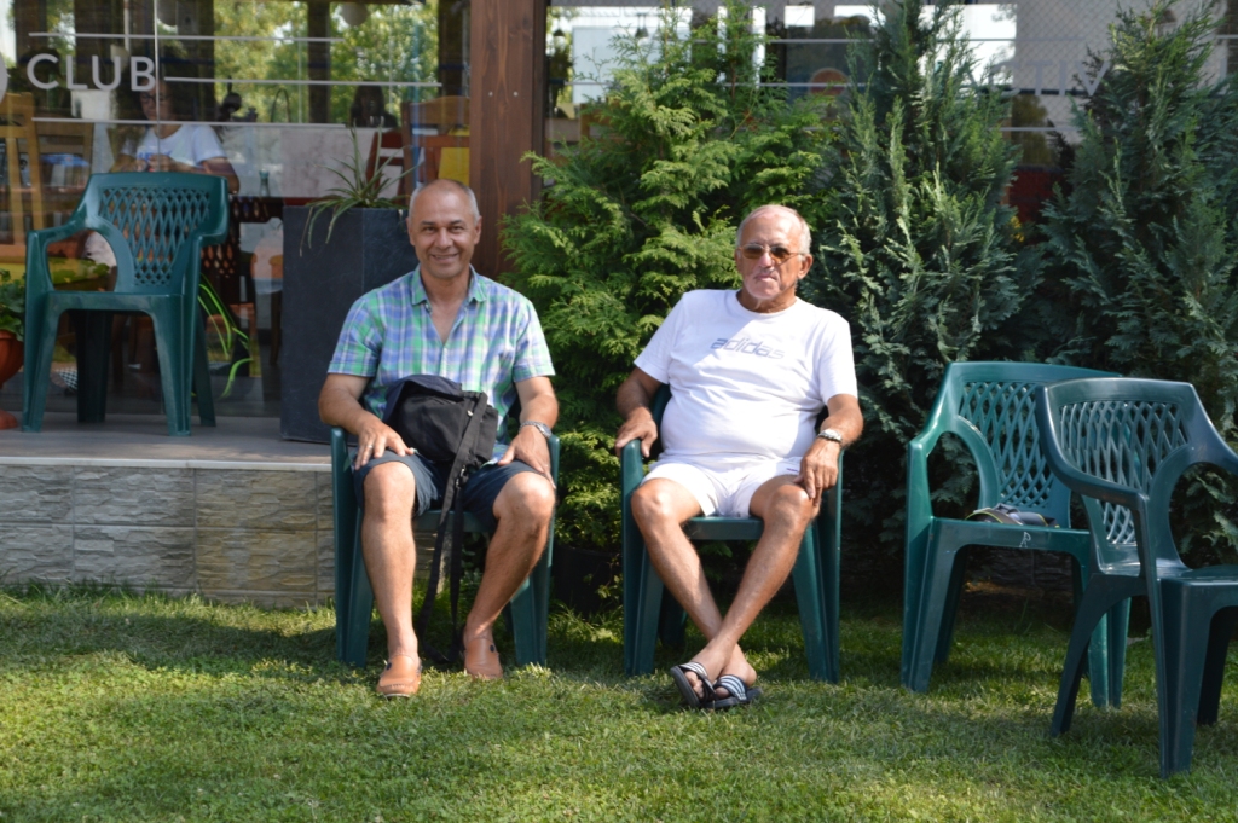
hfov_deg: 28.1
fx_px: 2474
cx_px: 619
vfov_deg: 18.9
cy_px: 412
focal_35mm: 72
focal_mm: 48
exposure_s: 1/125
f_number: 5.6
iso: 180
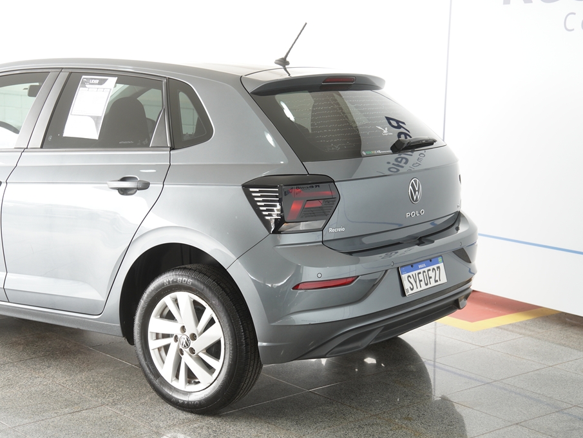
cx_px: 283
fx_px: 1044
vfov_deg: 23.7
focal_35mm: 62
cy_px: 220
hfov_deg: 31.2
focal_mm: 38
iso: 200
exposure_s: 1/80
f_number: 3.2
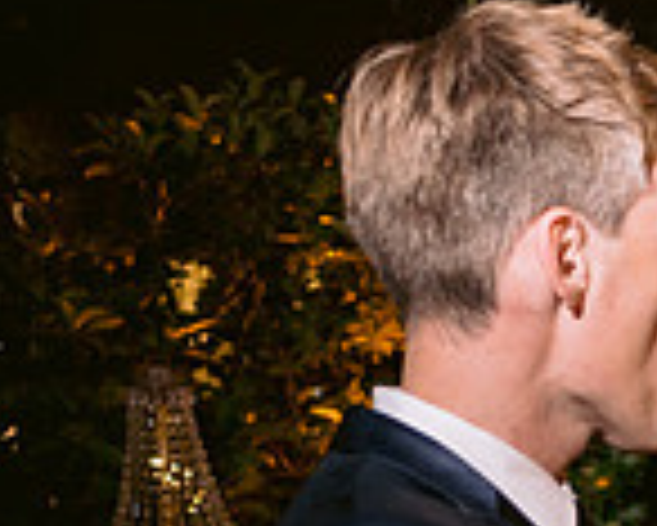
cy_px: 674
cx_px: 1138
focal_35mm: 113
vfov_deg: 13.2
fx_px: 2199
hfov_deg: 15.0
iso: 400
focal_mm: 28
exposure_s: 1/80
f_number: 2.8
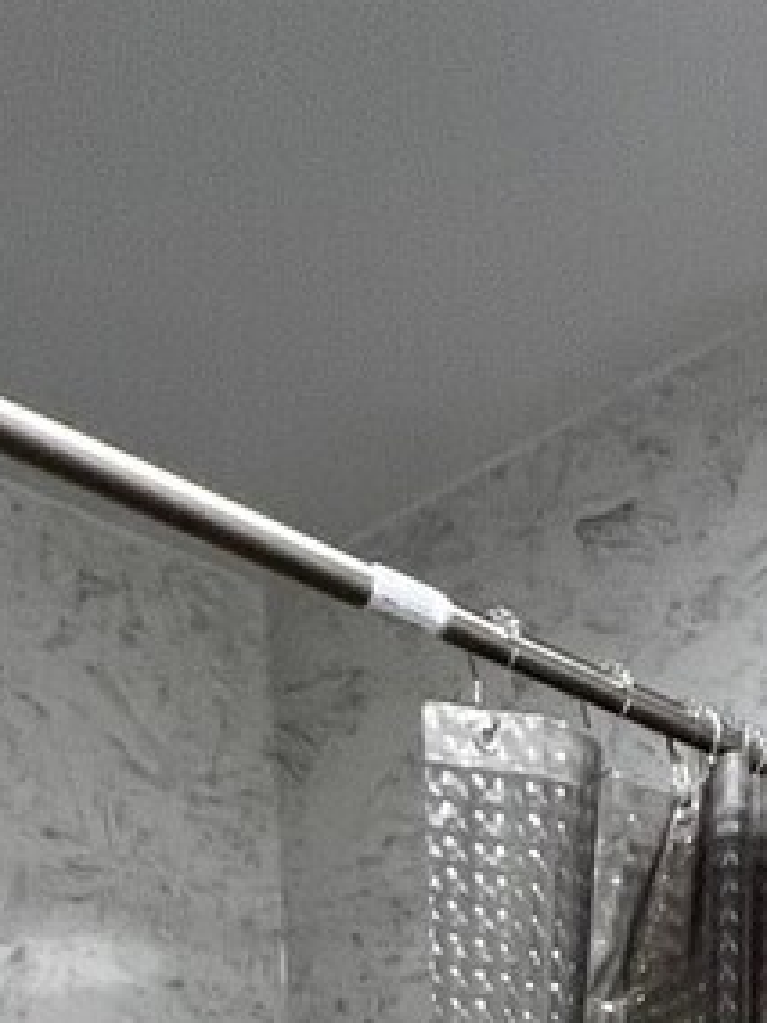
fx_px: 1950
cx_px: 371
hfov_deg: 22.3
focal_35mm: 66
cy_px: 2338
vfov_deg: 16.2
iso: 160
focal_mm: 1.57
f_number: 1.8
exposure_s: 1/120
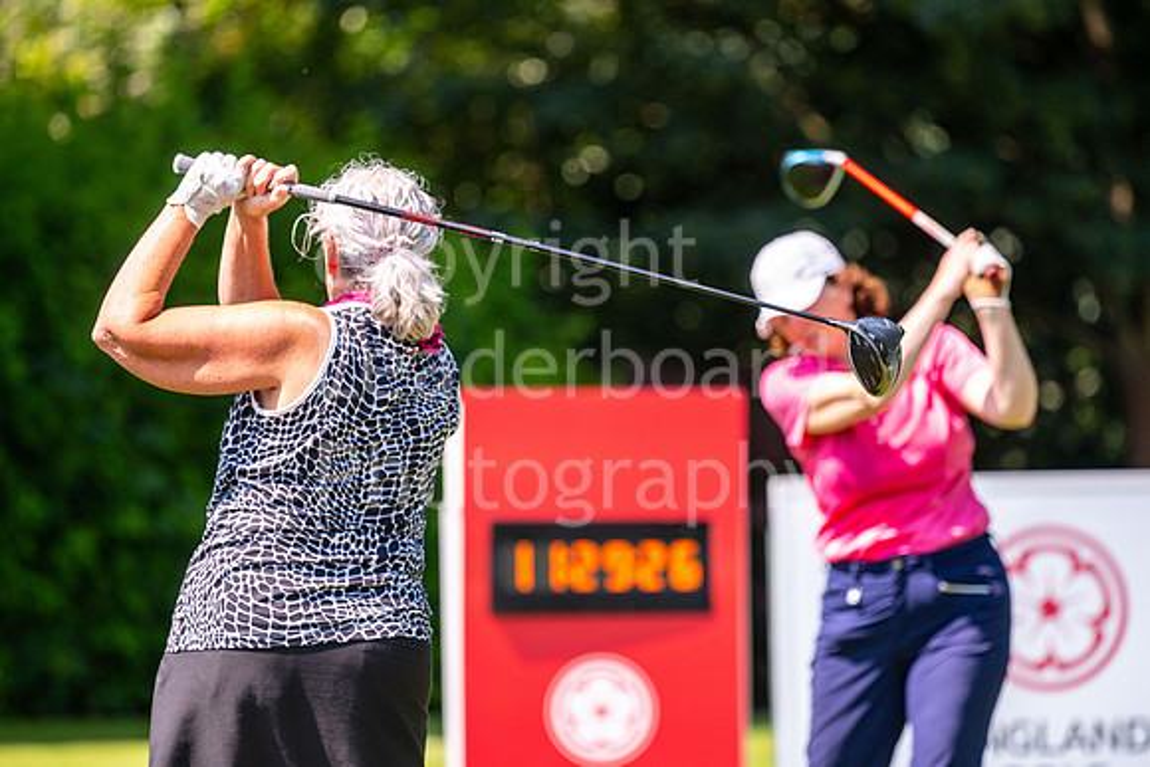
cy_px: 384
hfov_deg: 6.9
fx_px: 9585
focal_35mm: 300
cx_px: 575
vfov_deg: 4.6
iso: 200
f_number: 5
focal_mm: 300
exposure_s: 1/1000
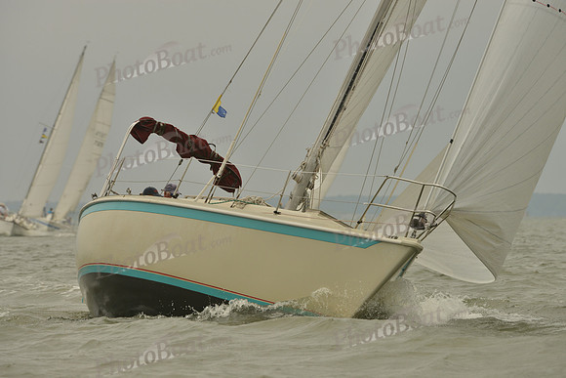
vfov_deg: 3.4
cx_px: 283
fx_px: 6290
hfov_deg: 5.2
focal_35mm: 400
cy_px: 189
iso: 400
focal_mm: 400
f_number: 10
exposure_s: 1/1250
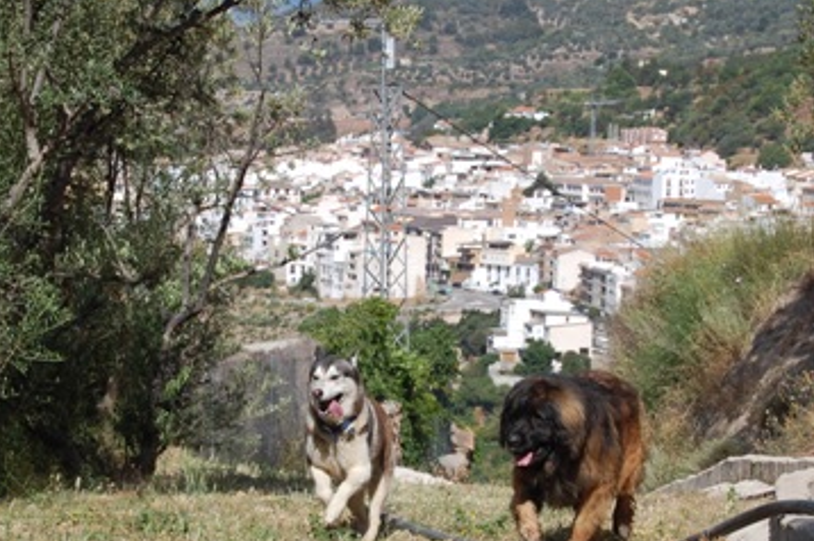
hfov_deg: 14.8
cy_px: 348
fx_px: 3136
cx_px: 373
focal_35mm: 139
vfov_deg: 9.9
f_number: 10
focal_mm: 55
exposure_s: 1/400
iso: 200
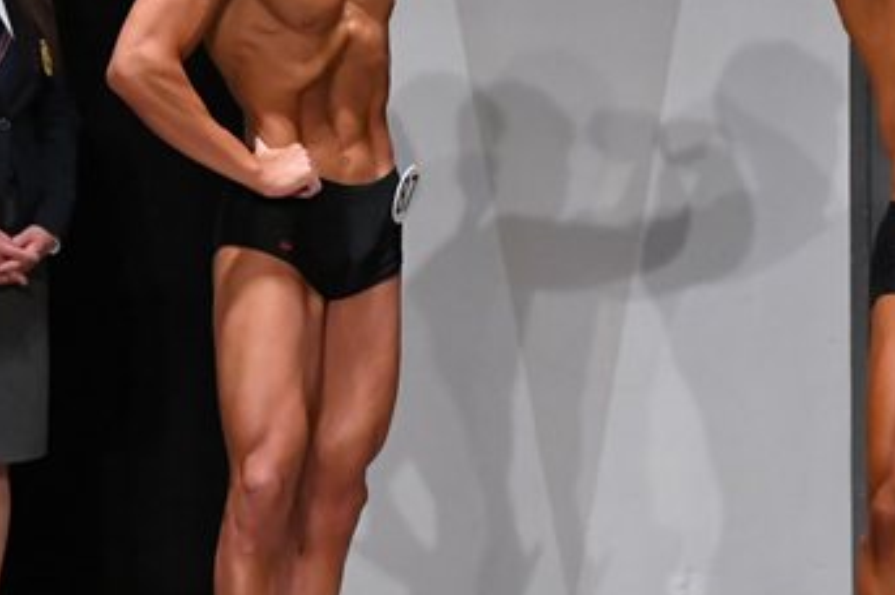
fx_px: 11350
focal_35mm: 457
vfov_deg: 3.0
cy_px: 290
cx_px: 481
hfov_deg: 4.5
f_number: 5.6
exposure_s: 1/400
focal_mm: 135
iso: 6400
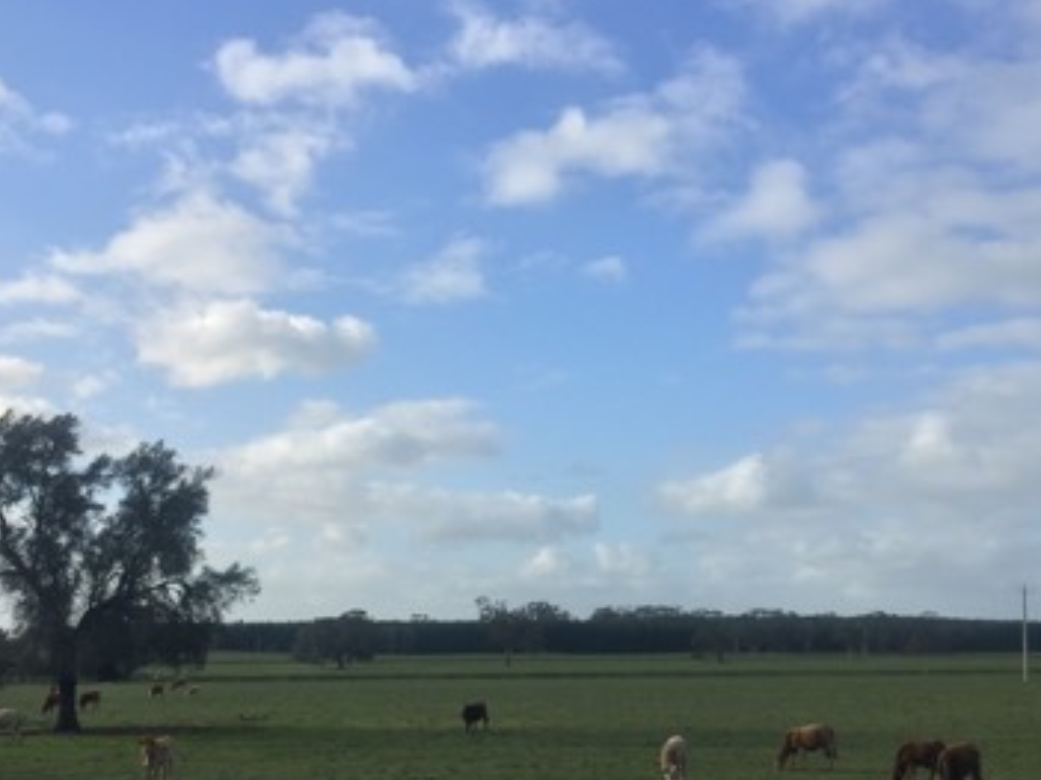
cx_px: 489
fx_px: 1293
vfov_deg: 33.2
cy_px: 537
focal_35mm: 43
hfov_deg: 43.8
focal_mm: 4.15
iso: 32
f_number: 2.2
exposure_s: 1/1522
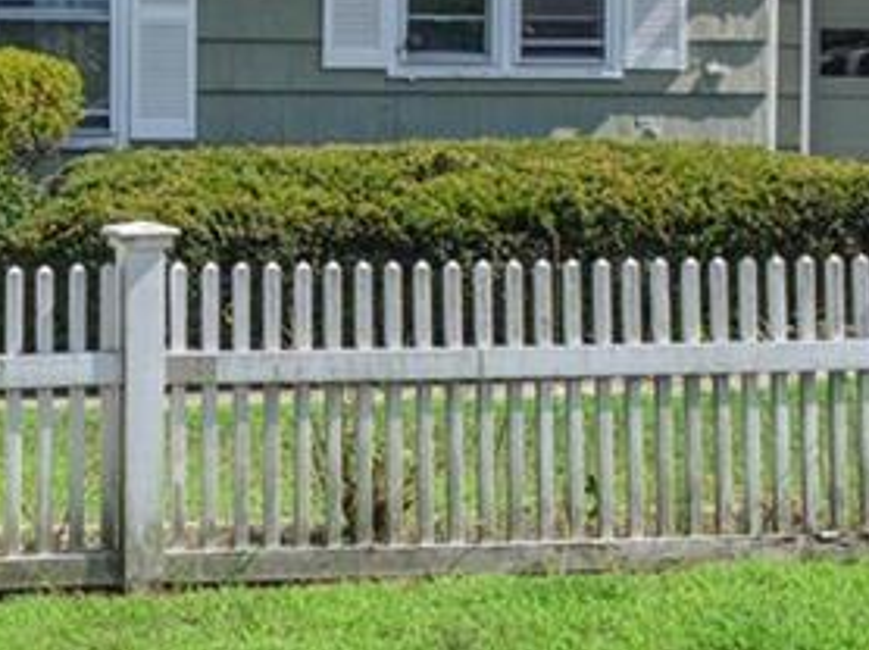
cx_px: -266
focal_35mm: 110
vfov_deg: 13.3
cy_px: -8
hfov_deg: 16.9
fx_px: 2759
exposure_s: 1/3200
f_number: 8
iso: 2000
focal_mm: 31
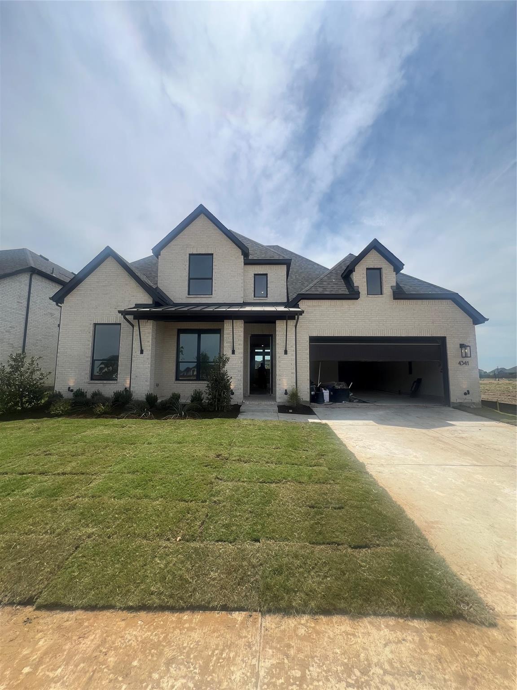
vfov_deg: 106.2
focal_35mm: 13
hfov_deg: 89.9
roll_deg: -0.1
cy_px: 345
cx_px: 258
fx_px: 259
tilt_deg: +7.8
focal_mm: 1.57
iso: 32
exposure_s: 1/2096
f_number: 1.8
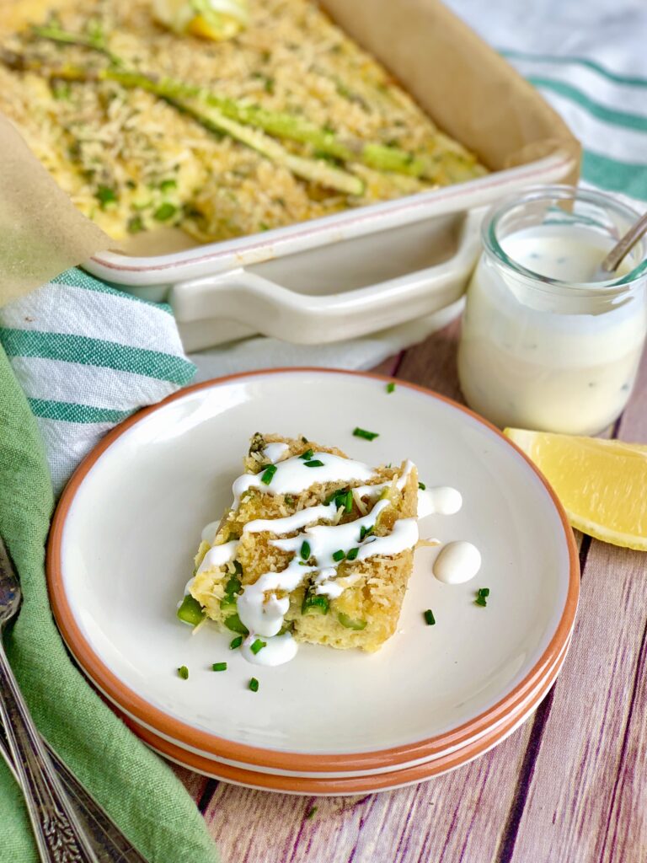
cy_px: 432
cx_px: 324
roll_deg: -1.7
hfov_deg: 28.0
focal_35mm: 52
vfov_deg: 36.8
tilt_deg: -40.4
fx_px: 1296
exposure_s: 1/151
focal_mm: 6
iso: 16
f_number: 2.4
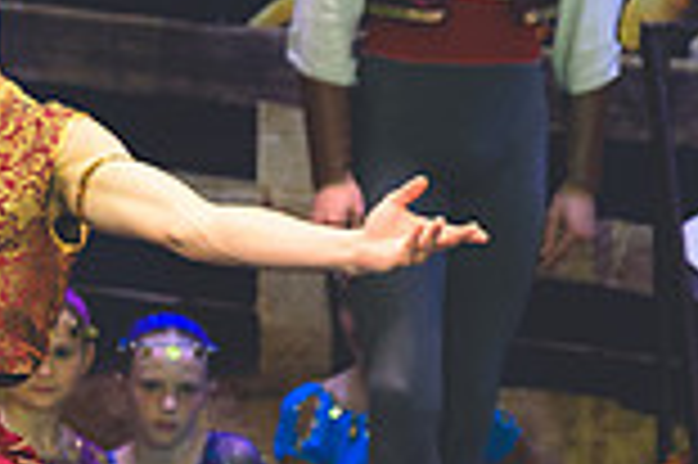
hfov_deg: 1.9
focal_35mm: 1090
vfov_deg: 1.3
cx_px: 36
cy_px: 270
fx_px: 21111
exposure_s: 1/500
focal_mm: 195
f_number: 2.8
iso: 1800
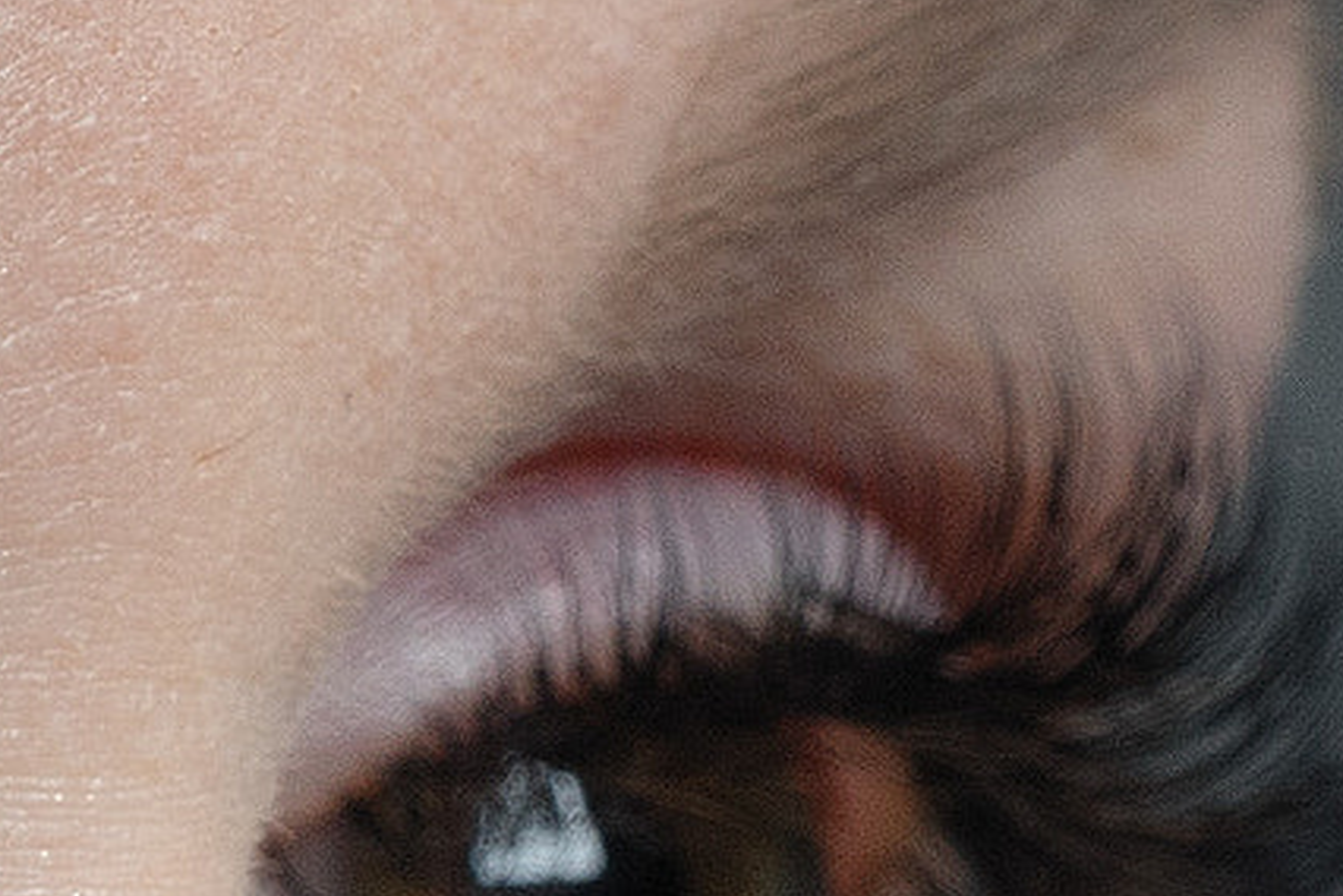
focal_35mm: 338
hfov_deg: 6.0
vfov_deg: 4.1
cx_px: -854
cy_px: 994
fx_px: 12608
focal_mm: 90
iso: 250
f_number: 16
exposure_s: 1/160
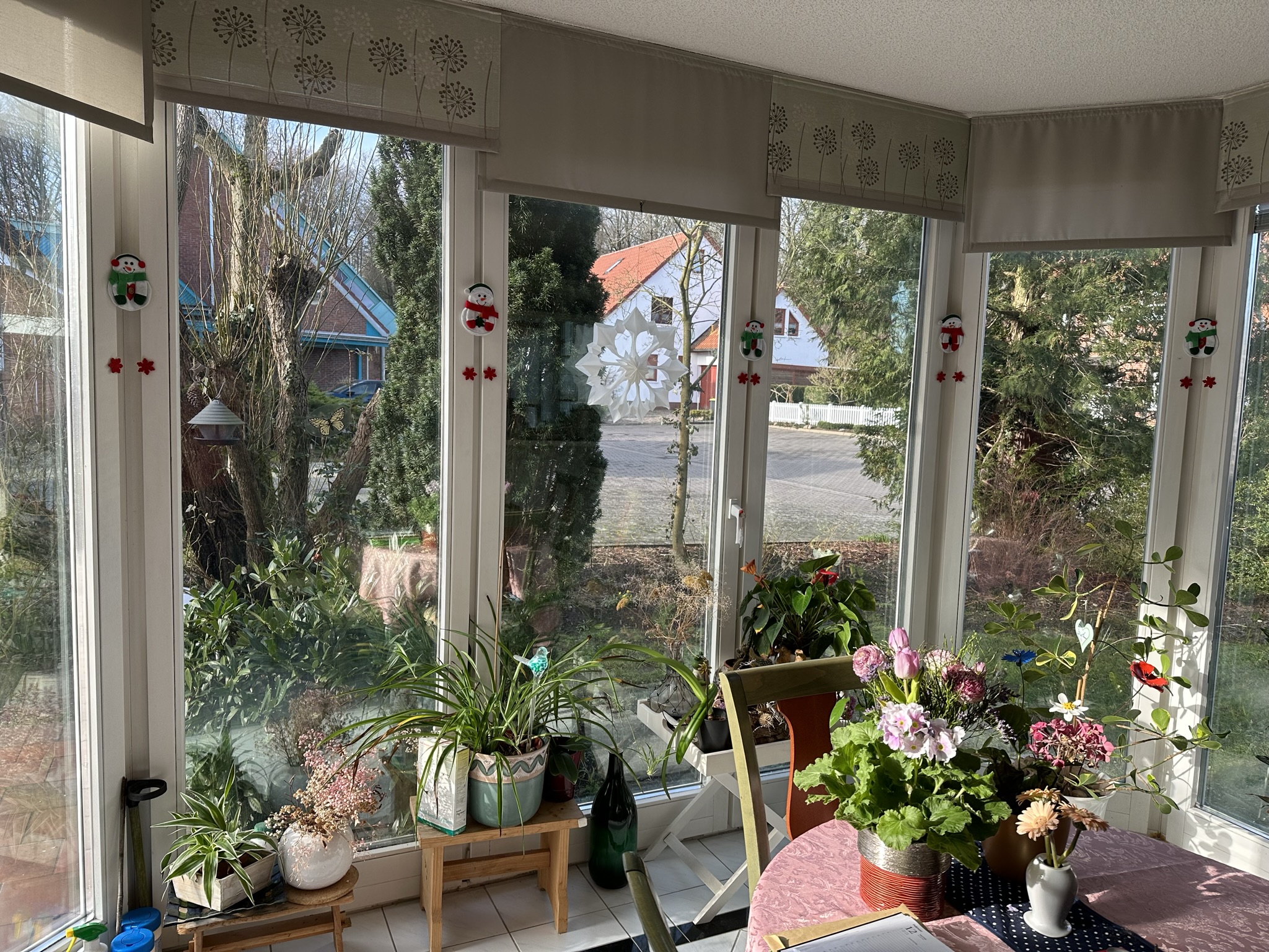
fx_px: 880
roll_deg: -2.6
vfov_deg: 56.8
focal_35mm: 24
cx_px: 634
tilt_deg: -7.1
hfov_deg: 71.6
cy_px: 476
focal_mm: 6.86
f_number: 1.78
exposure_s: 1/372
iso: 80
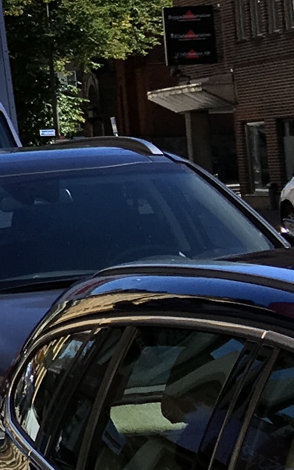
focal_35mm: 150
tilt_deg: +5.6
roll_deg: +1.9
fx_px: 1924
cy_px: 73
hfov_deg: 7.2
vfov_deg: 13.9
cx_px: -746
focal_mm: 4.15
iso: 25
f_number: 2.2
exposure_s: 1/1304
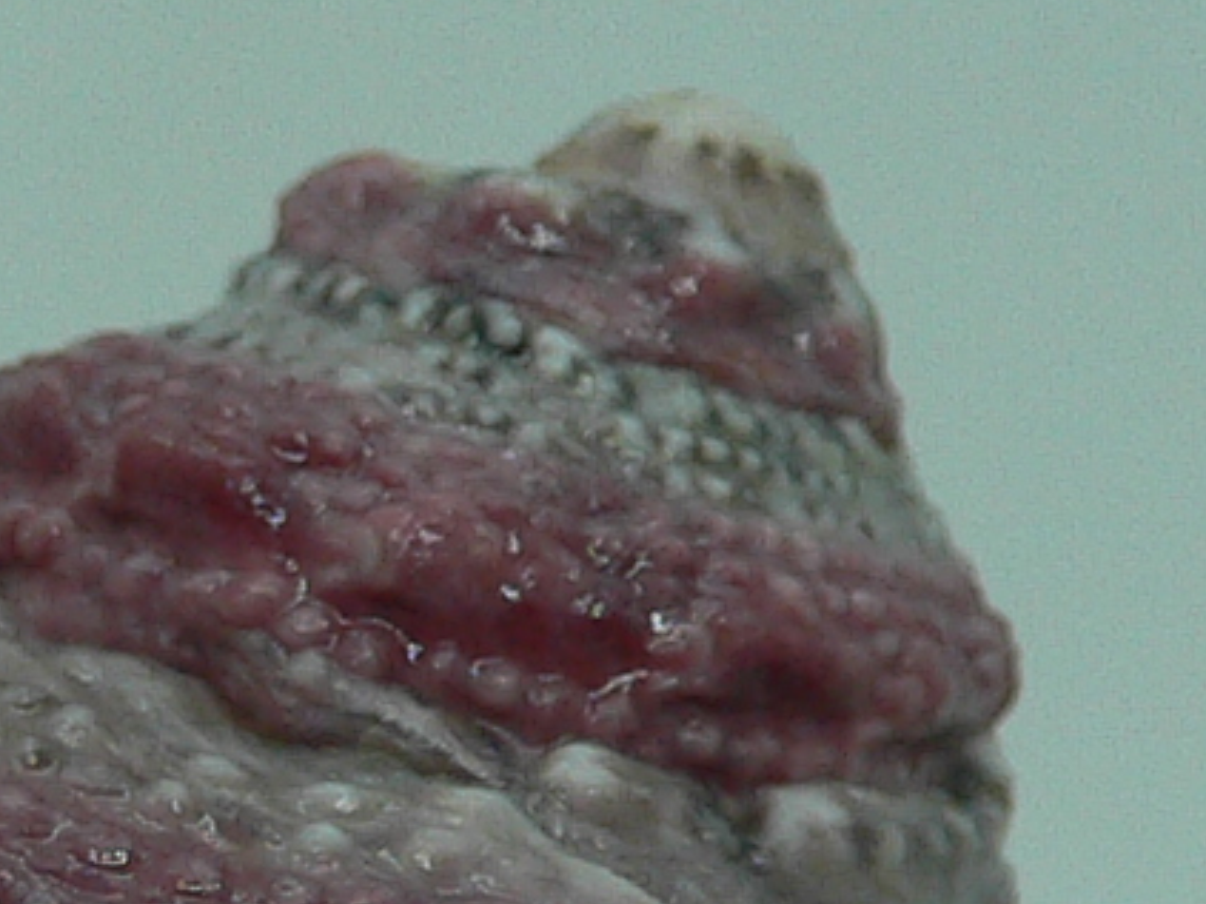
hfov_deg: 11.8
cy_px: 1243
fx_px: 5817
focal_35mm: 167
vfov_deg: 8.7
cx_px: 100
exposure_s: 1/60
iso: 80
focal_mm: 4.6
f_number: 2.8
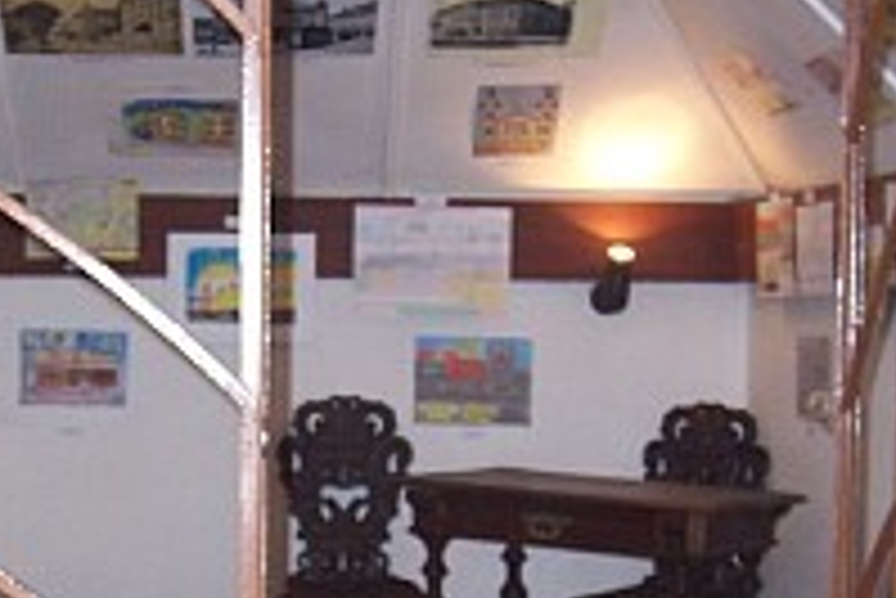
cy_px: 391
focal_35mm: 80
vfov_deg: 17.1
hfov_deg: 25.2
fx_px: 1992
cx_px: 290
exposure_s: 1/60
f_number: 2.7
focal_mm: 5.6
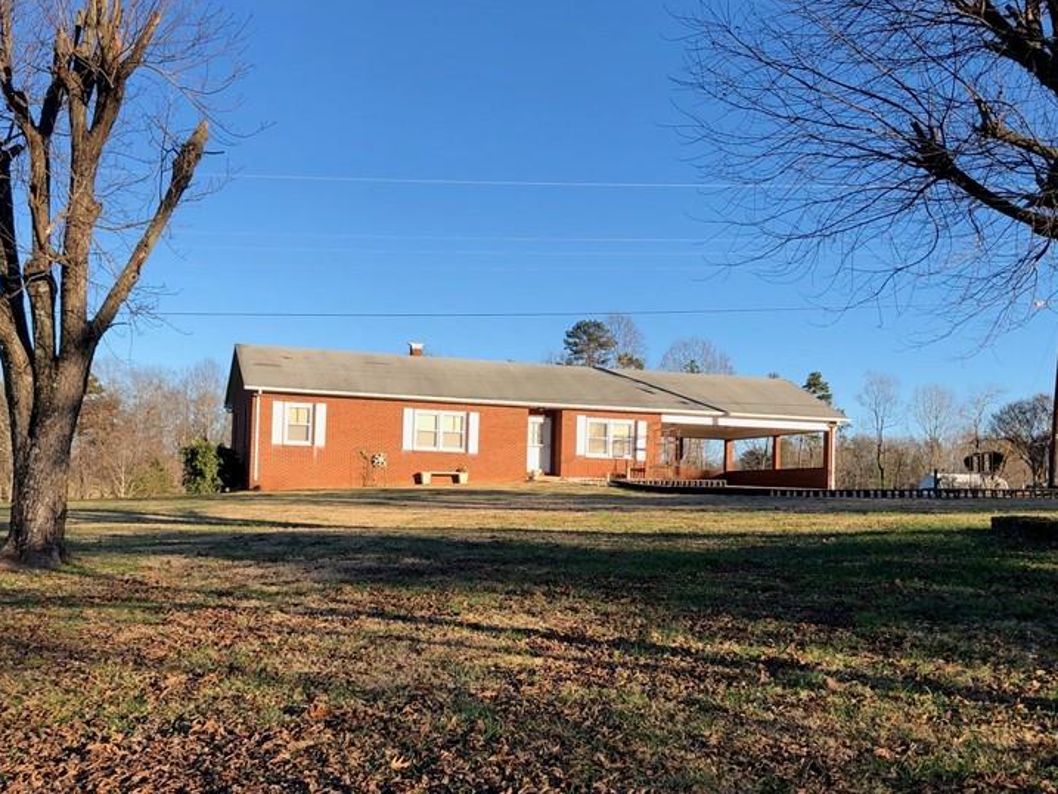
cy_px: 463
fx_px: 1223
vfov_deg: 35.9
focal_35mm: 40
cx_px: 491
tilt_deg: +0.3
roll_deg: -1.1
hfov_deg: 46.8
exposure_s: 1/1143
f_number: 1.8
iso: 20
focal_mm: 3.99
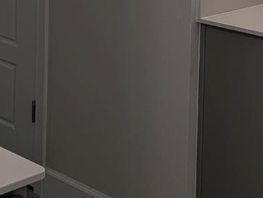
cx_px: -12
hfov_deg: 19.0
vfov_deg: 13.7
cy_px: -124
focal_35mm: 100
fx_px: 760
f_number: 1.68
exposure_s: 1/132
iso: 20
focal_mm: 6.9
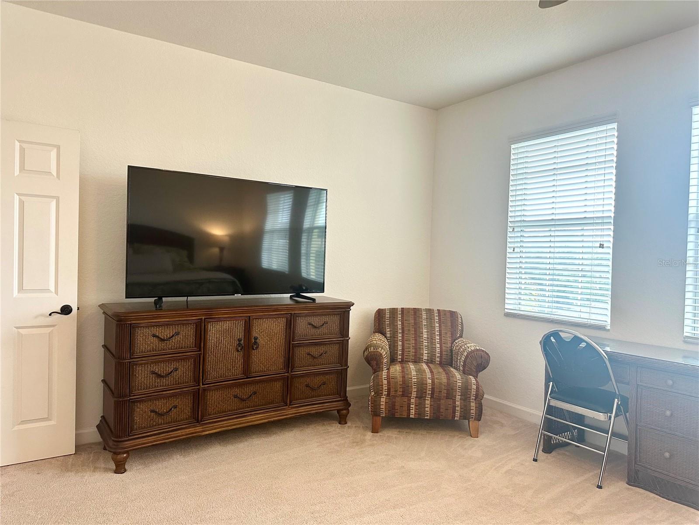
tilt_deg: -1.5
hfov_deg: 71.6
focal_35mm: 24
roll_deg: -1.5
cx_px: 350
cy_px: 262
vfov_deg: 56.8
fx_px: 485
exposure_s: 1/120
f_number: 1.78
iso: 200
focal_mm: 6.86
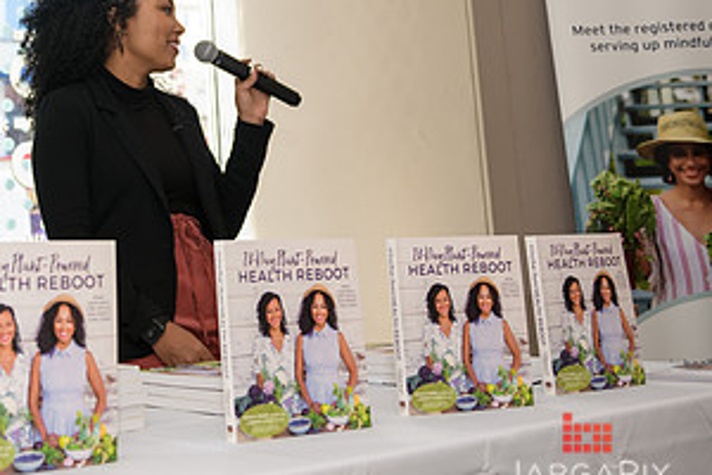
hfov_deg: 33.4
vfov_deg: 23.7
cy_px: 77
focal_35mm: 56
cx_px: 43
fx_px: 1107
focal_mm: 29
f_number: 3.2
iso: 200
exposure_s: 1/125
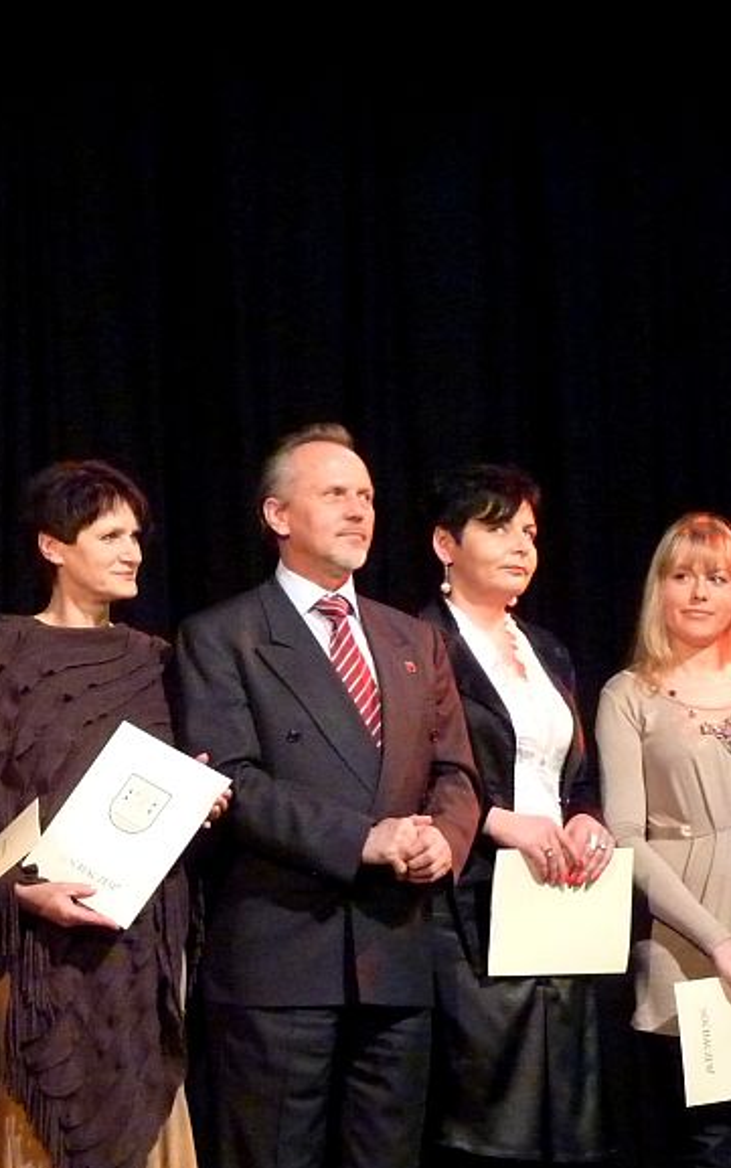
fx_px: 3918
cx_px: 59
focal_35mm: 123
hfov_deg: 10.6
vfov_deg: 17.0
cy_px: 549
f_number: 3.4
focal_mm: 11.9
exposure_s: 1/40
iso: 800
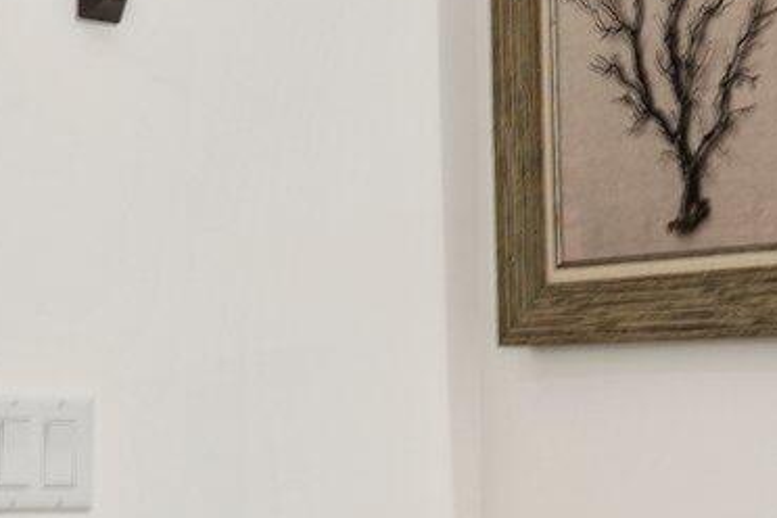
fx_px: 1899
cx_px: 754
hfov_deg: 22.3
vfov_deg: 15.4
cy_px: 455
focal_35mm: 88
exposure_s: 1/50
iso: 125
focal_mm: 16
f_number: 9
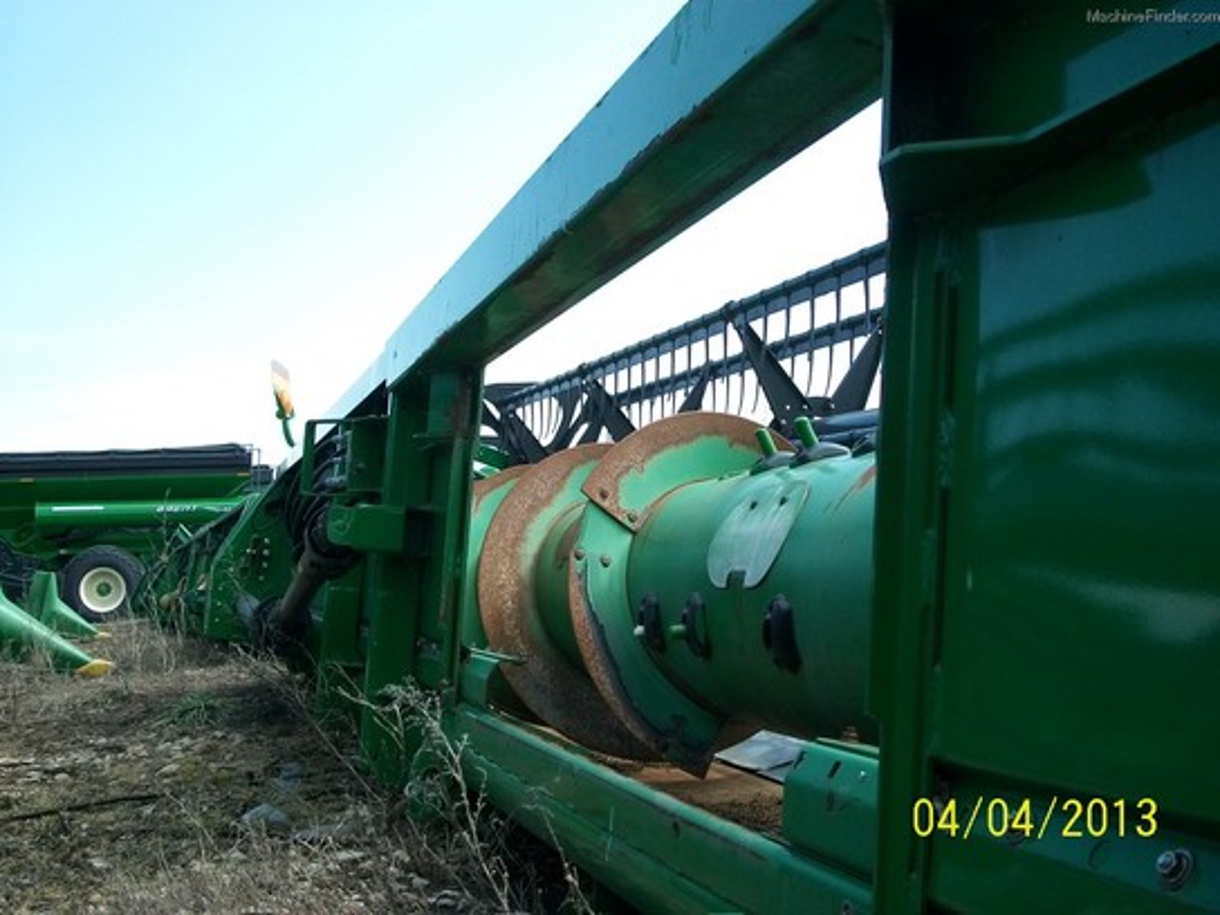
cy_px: 458
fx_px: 1410
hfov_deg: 46.8
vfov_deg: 36.0
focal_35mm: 40
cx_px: 610
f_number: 3.2
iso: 80
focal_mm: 7.1
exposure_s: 1/400
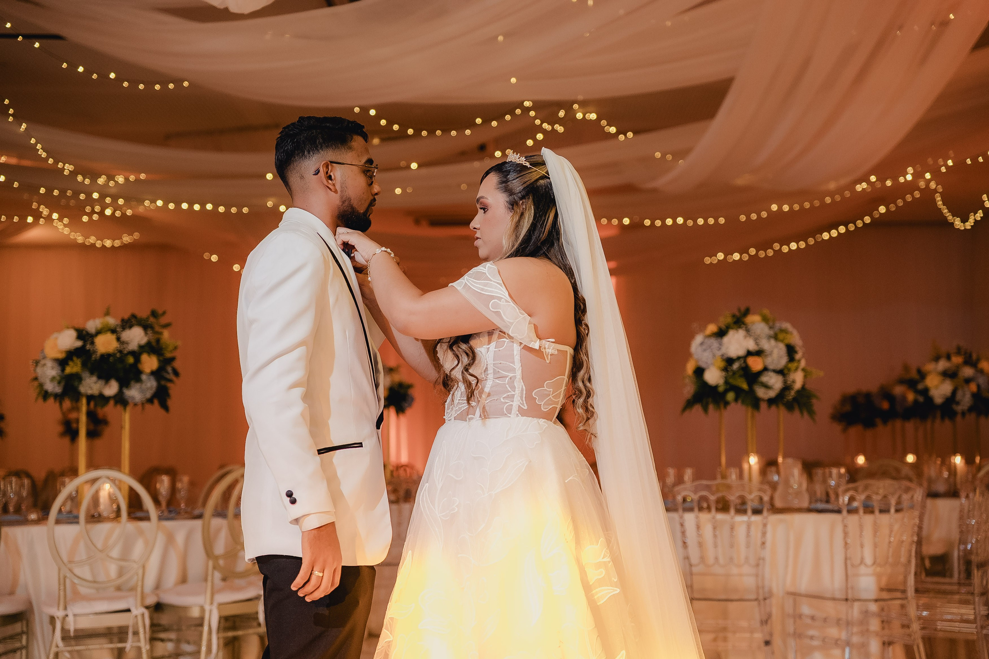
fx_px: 1635
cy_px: 330
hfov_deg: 33.7
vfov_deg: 22.8
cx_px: 494
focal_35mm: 60
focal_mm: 59.5
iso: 1250
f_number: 2.8
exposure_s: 1/250
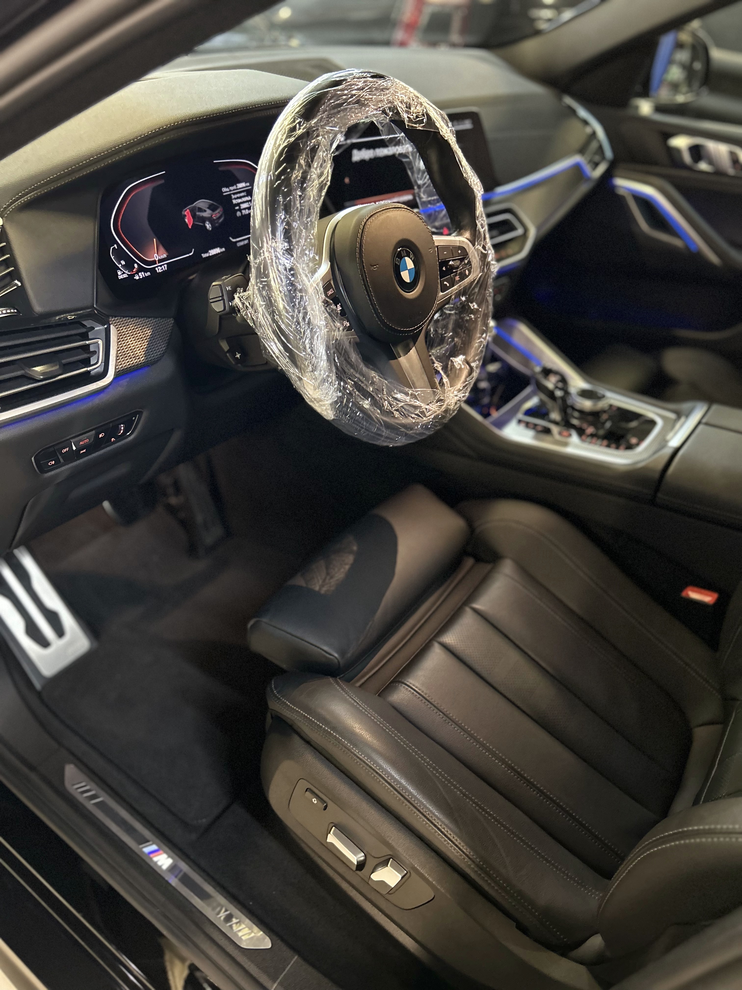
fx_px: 743
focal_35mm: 26
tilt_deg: -37.3
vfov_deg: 67.3
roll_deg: -7.6
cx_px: 371
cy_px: 495
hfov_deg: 53.1
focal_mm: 5.7
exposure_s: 1/46
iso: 500
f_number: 1.5
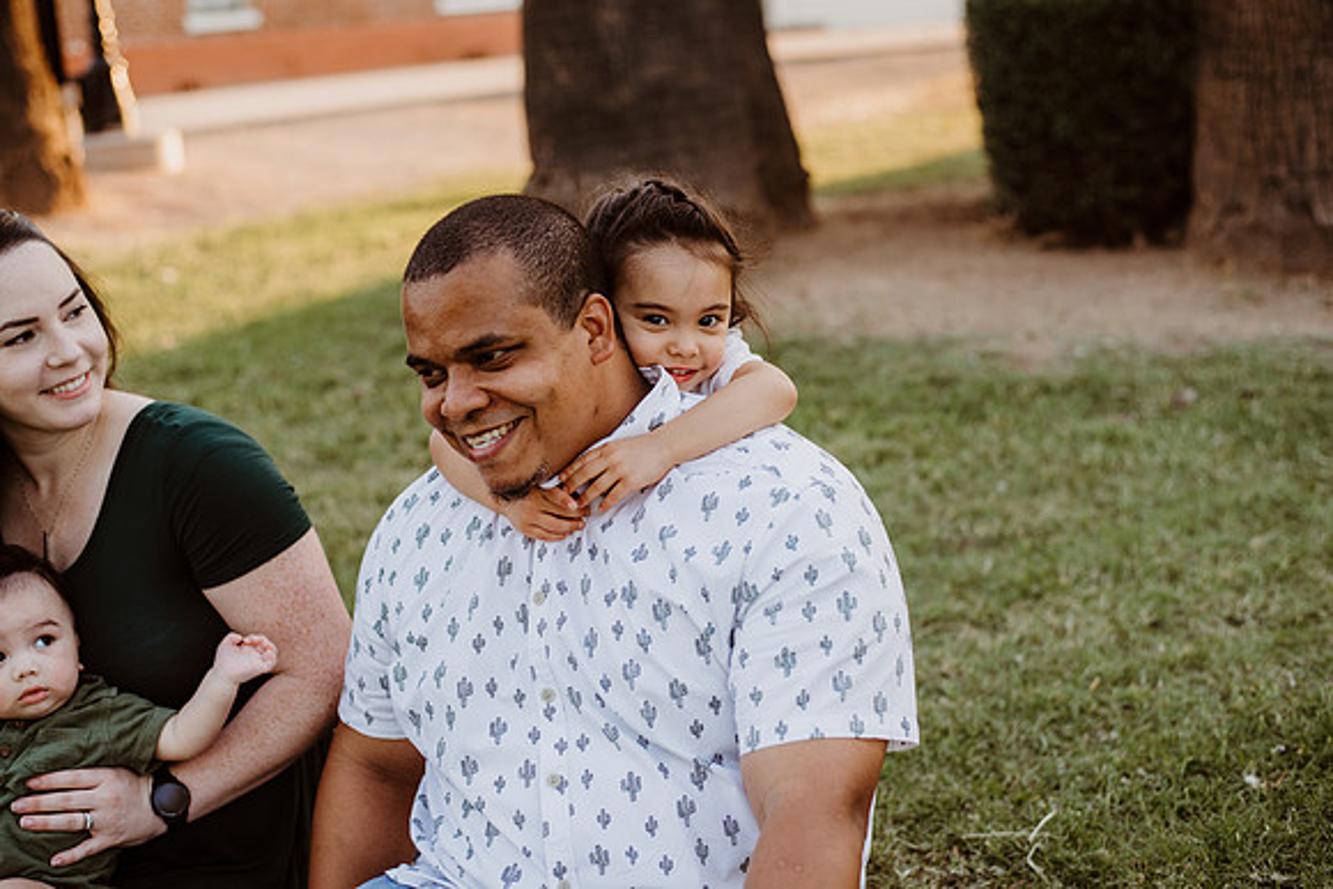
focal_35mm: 50
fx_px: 1852
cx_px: 666
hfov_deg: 39.6
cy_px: 444
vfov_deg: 27.0
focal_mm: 50
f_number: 2.8
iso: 200
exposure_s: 1/200
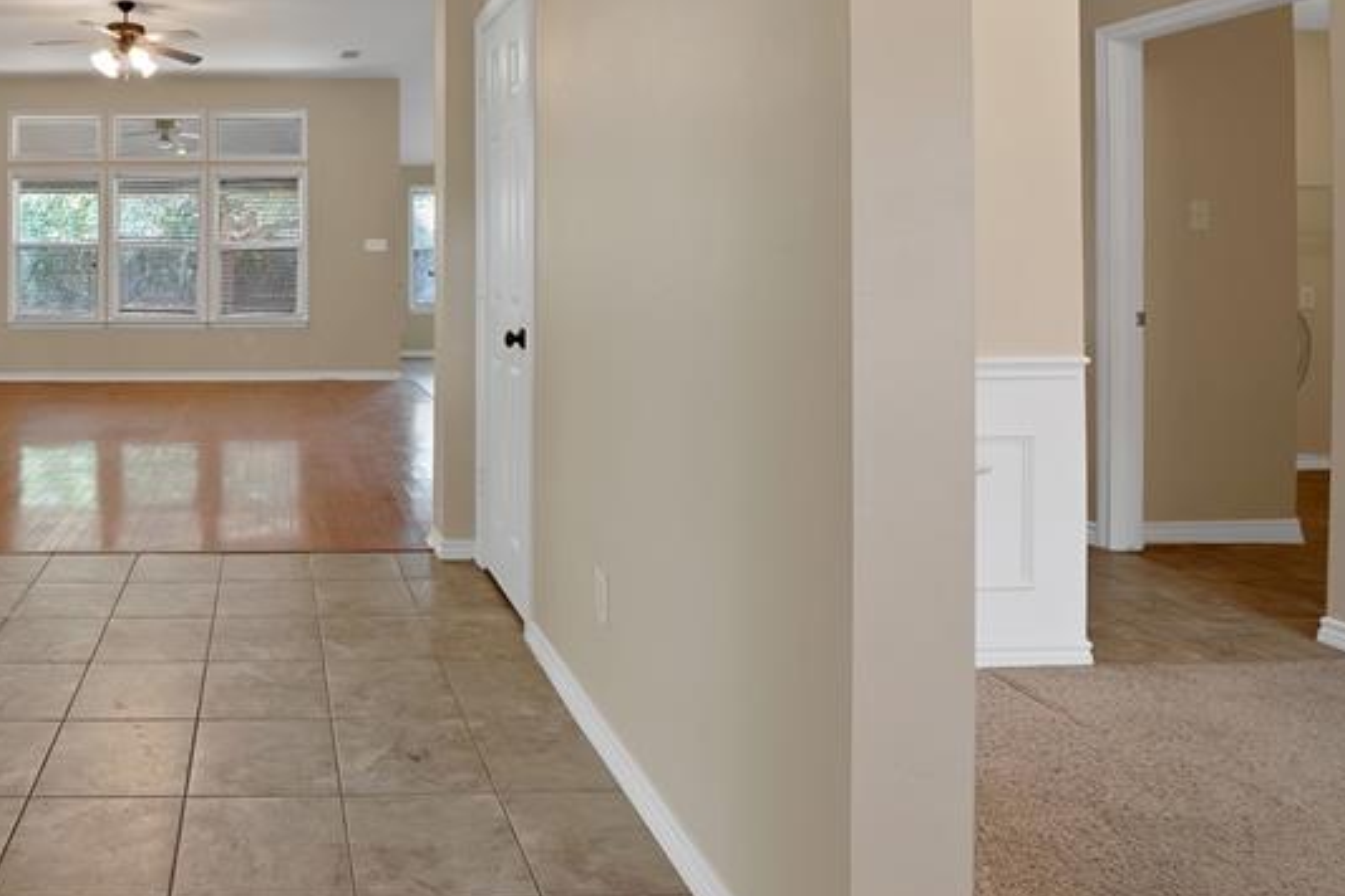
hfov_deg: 68.8
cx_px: 270
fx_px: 859
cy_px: 253
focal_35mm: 23
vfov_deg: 53.2
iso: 500
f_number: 9
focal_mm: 12
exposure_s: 2.5
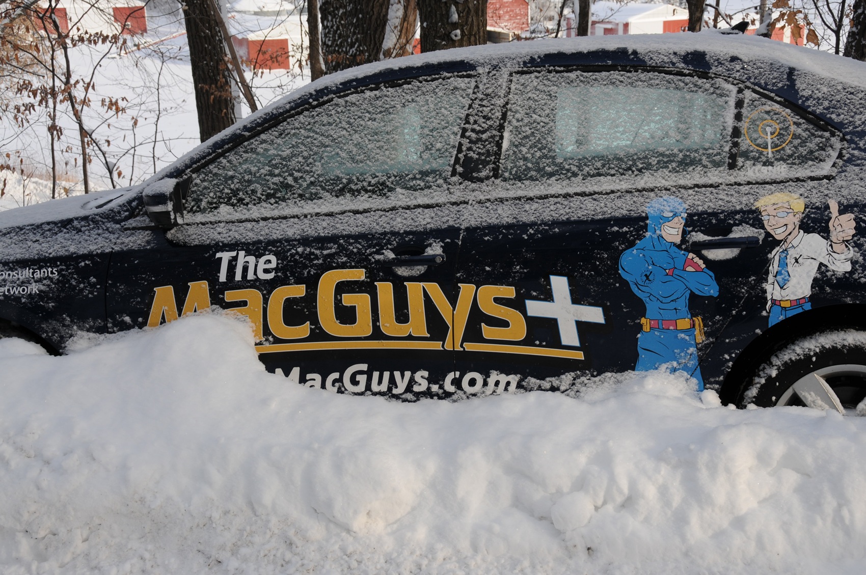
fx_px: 1297
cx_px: 433
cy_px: 288
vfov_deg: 25.0
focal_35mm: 54
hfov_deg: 36.9
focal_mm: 36
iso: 200
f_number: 9
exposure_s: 1/200
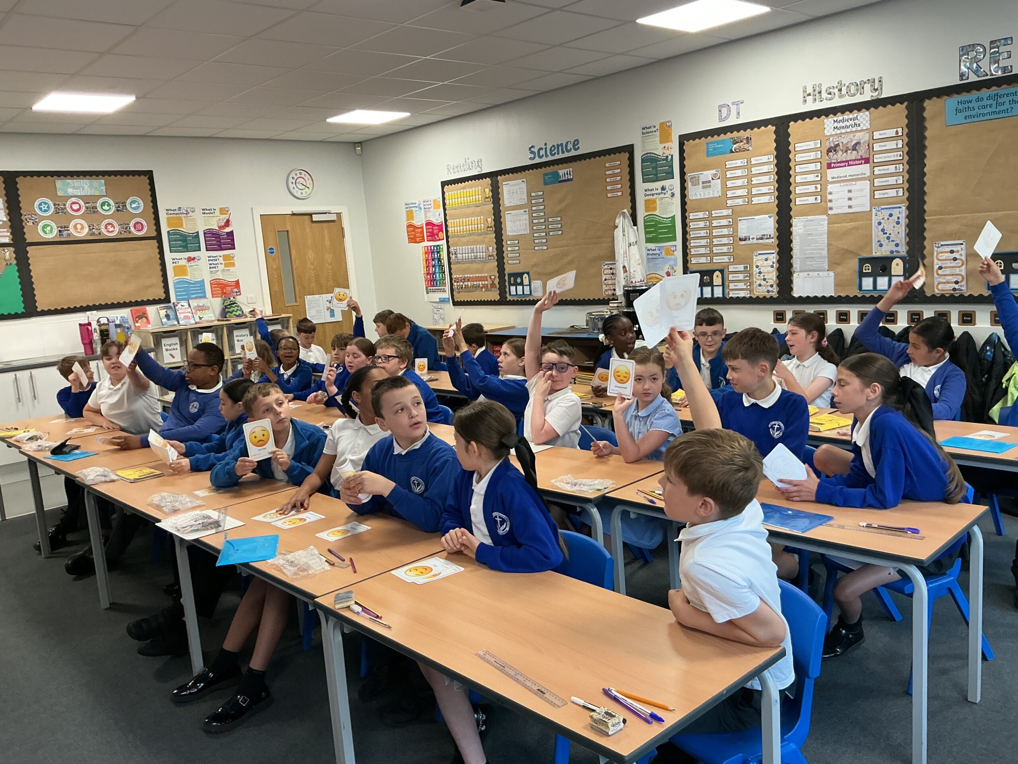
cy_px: 382
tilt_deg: -9.3
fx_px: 853
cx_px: 509
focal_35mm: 29
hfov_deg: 61.7
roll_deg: +5.1
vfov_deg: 48.2
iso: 100
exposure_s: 1/60
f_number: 1.8
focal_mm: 3
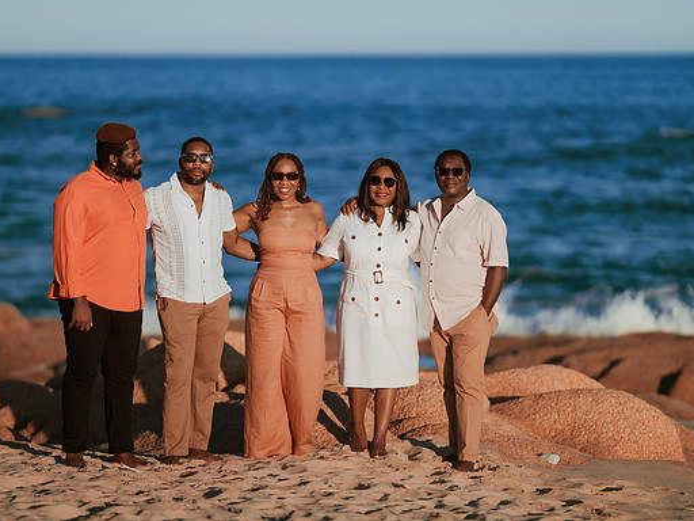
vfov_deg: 10.1
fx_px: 2947
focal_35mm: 147
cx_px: 317
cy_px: 260
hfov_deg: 13.4
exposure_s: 1/8000
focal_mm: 135
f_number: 1.8
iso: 80
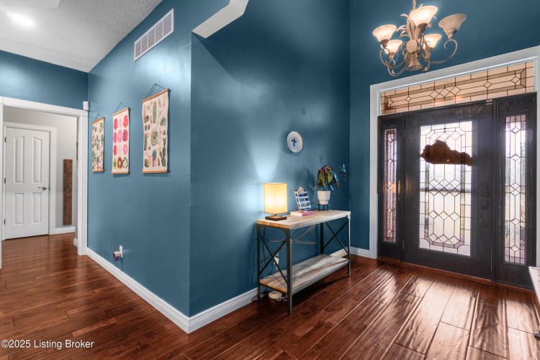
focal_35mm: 16
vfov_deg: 72.1
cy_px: 180
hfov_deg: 95.0
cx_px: 270
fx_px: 247
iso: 400
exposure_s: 1/1.25
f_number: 8
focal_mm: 11
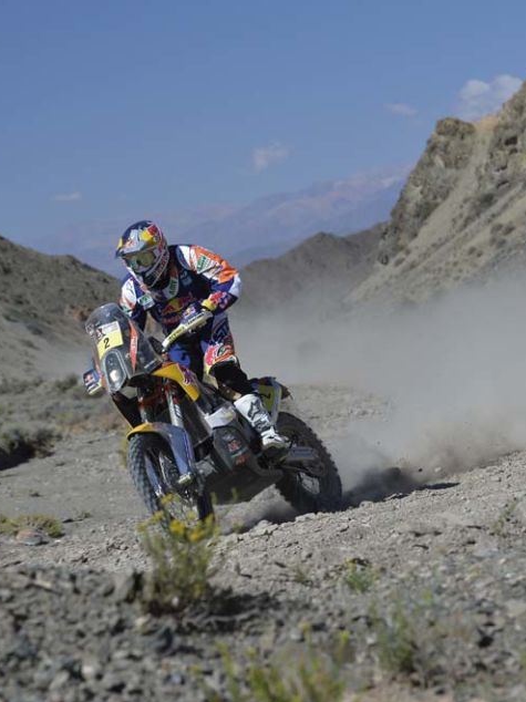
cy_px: 350
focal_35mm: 182
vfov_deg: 10.9
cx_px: 215
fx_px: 3690
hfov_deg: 8.2
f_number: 5.6
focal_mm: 125
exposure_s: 1/800
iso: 250
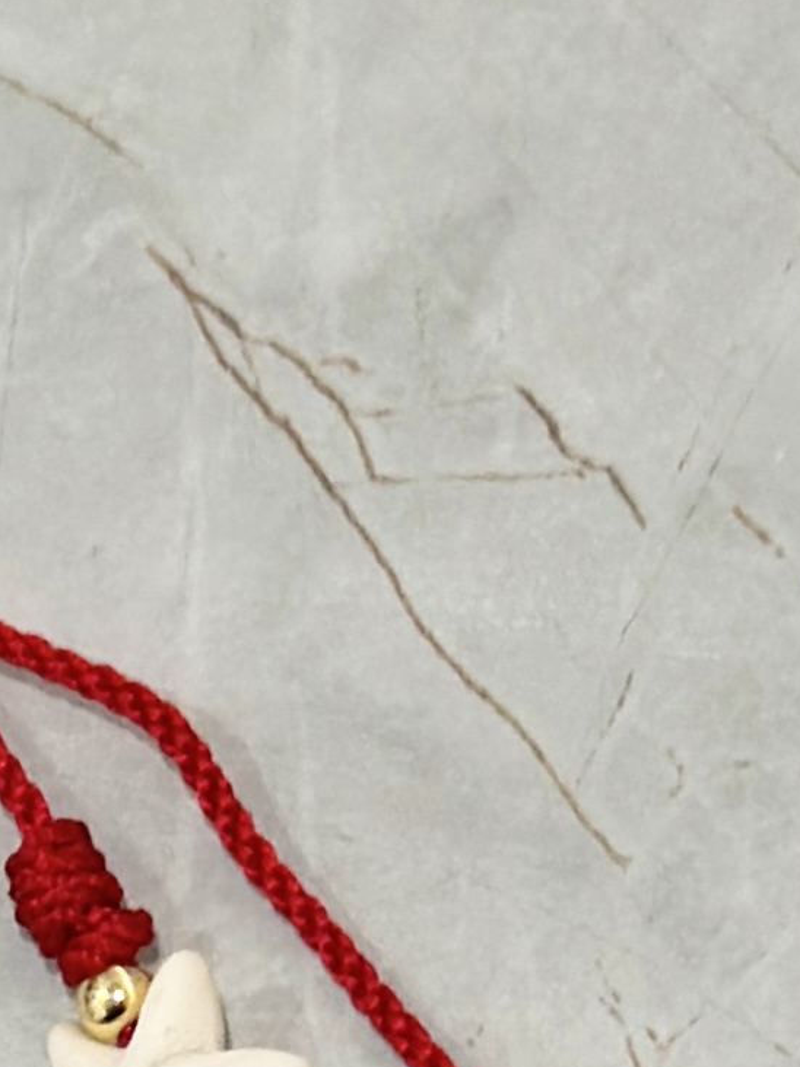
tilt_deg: -75.1
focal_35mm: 142
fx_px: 4377
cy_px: 1079
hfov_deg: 10.2
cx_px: -312
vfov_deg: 13.7
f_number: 1.78
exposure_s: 1/60
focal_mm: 6.86
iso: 100
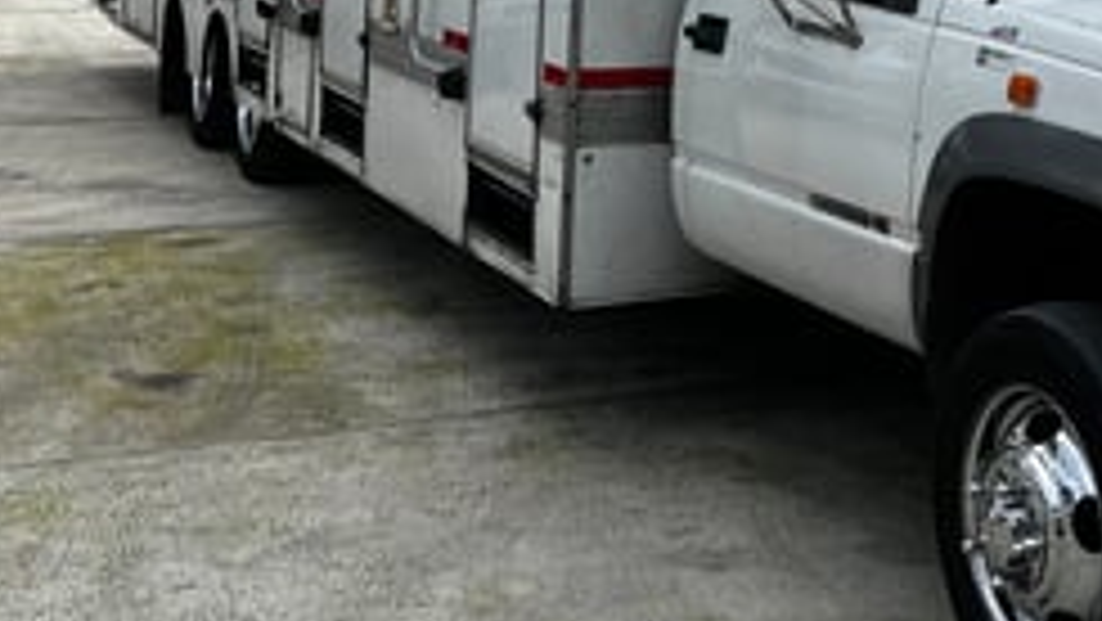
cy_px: -205
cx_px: 972
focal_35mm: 74
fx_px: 2163
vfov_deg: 15.5
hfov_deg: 27.6
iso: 50
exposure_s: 1/4274
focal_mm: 5.7
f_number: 1.5
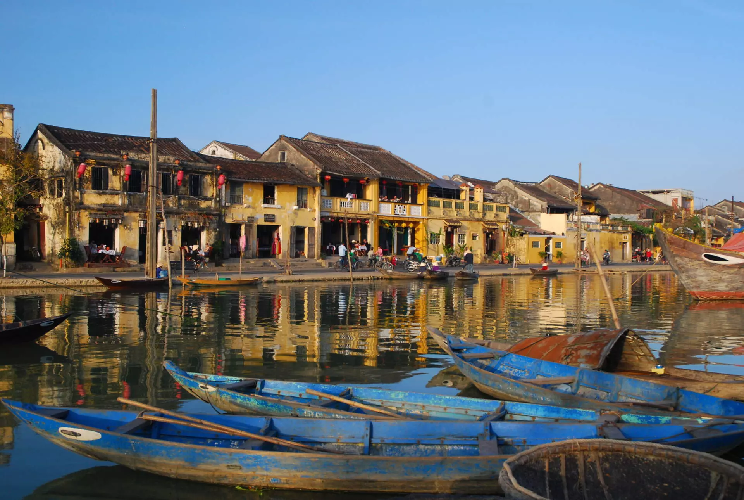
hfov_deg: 51.2
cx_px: 372
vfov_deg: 35.7
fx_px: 777
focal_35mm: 38
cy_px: 250
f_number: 7.1
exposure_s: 1/200
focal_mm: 25
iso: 400
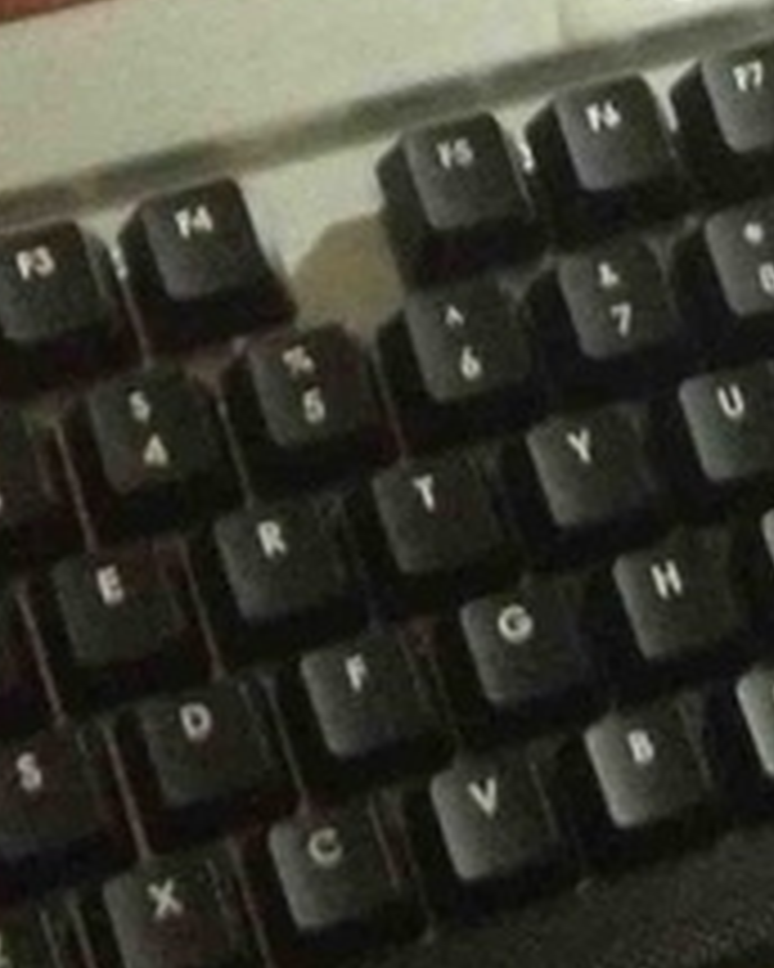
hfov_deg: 9.0
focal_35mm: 163
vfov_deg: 11.8
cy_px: 374
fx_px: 4667
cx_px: 1512
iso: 800
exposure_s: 1/15
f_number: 2.4
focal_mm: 4.28
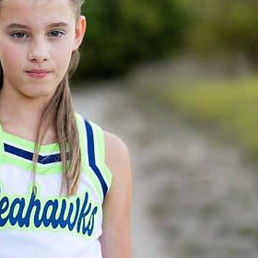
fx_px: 902
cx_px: 25
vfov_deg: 16.3
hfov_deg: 16.1
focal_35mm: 107
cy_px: 120
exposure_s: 1/1000
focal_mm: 50
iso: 100
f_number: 1.2
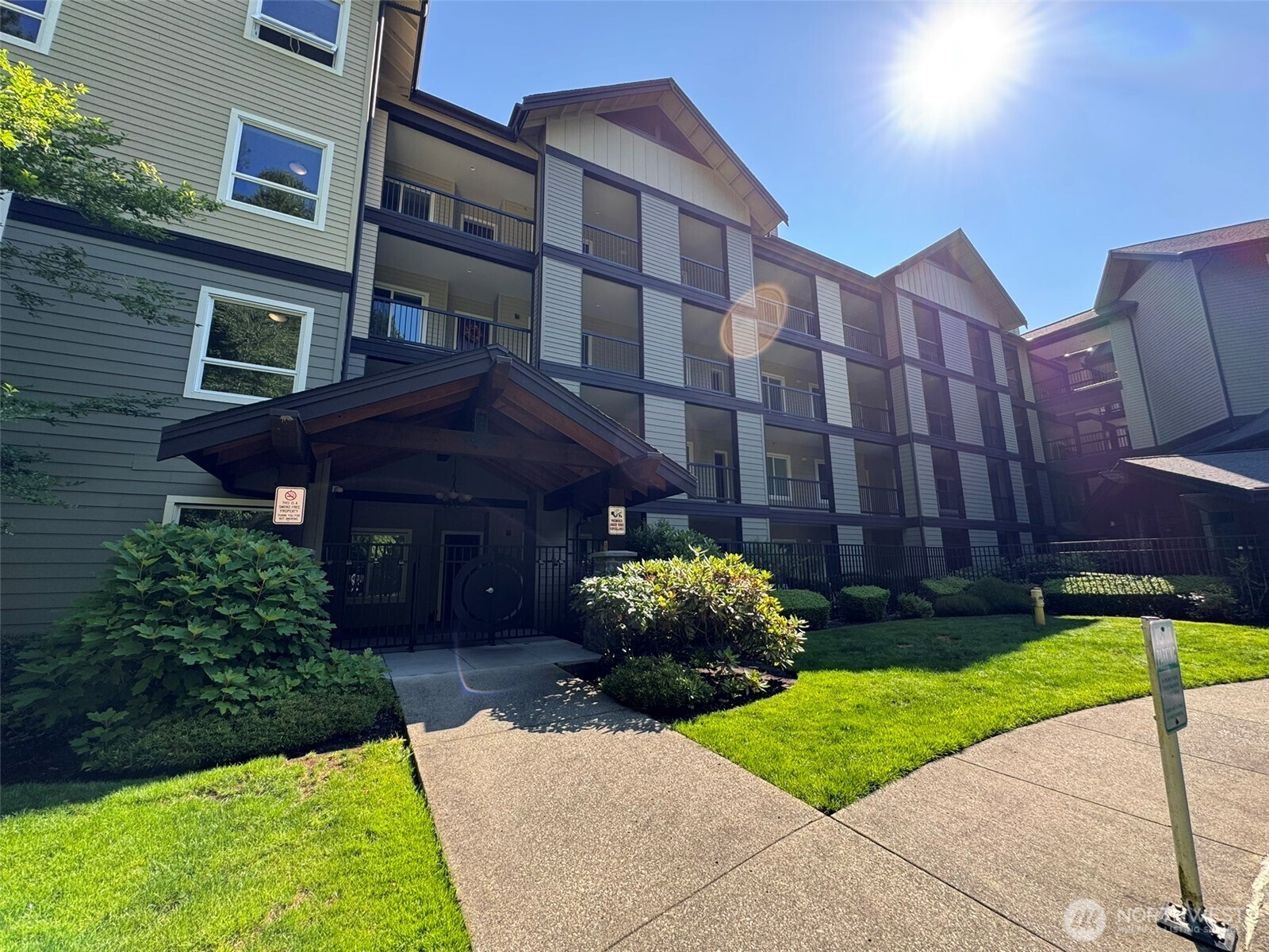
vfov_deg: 85.7
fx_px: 513
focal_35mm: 14
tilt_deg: +10.9
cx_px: 634
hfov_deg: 102.1
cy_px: 476
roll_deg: +0.6
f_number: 2.2
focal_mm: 2.22
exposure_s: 1/295
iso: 40
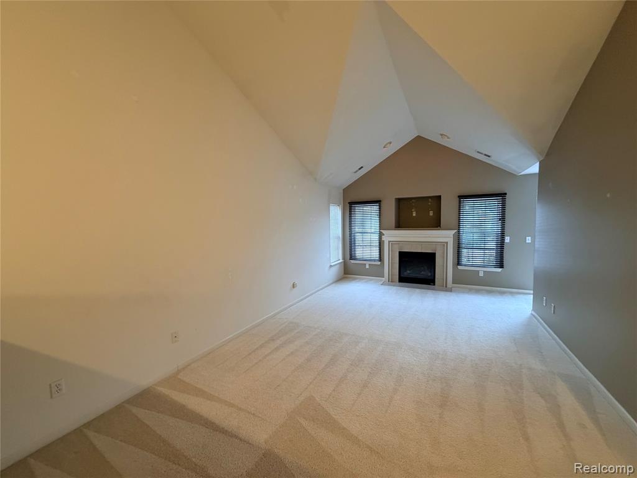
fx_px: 258
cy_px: 239
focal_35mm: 14
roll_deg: +2.1
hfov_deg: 102.1
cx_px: 318
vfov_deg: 85.7
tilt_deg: -3.0
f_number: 2.2
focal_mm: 2.22
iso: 320
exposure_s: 1/60
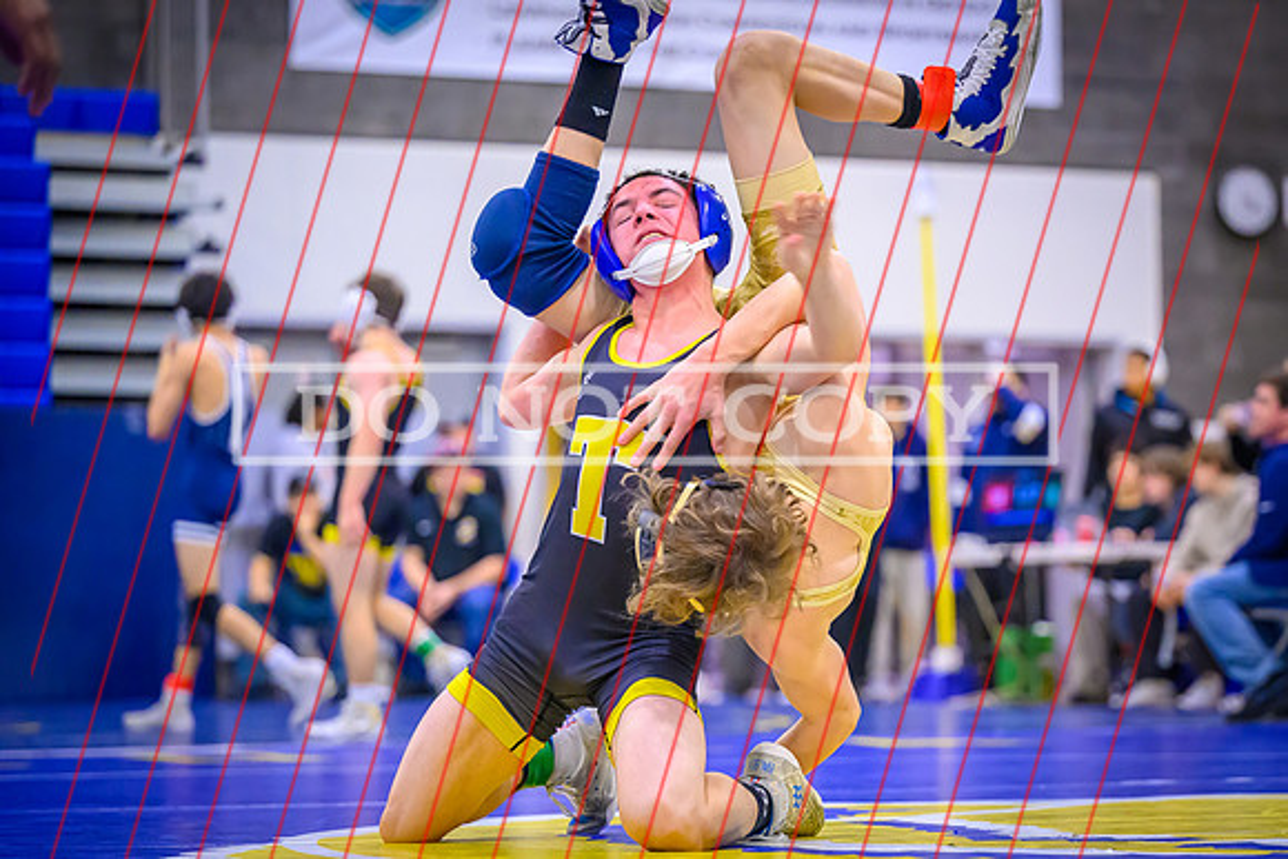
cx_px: 786
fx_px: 4496
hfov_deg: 16.3
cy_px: 524
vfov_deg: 10.9
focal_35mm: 126
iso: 6400
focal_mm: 103
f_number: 2.8
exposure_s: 1/640
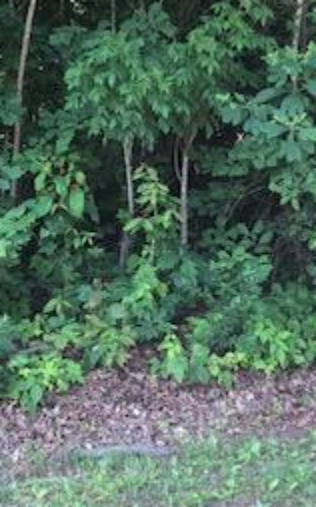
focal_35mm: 75
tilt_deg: -1.6
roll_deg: +1.5
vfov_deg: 26.8
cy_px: 76
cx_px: 180
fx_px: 1034
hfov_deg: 17.4
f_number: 1.8
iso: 64
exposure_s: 1/120
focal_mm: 4
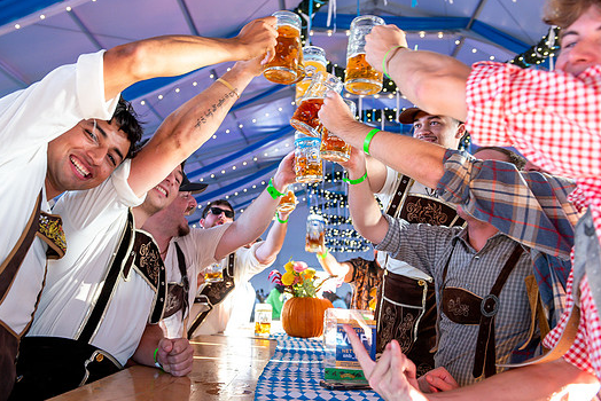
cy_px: 201
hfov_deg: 60.2
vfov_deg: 42.4
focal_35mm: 31
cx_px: 284
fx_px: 518
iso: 640
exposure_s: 1/40
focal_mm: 28
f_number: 4
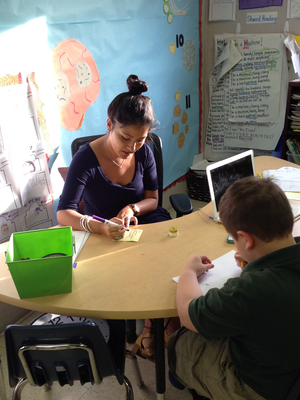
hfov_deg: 37.7
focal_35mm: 38
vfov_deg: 48.9
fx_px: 439
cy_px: 213
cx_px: 161
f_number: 2.4
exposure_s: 1/60
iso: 64
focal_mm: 4.12
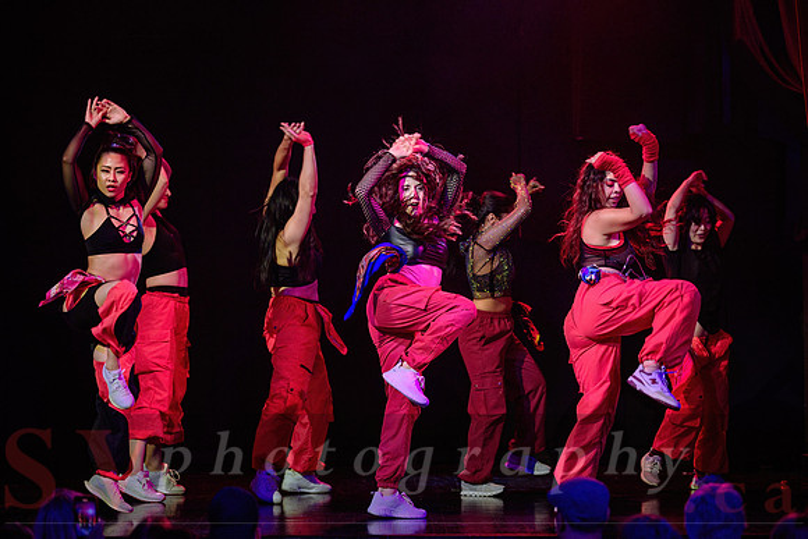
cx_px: 404
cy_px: 270
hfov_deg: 15.2
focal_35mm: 135
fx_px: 3031
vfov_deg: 10.2
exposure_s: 1/200
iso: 1600
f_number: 2.8
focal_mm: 135
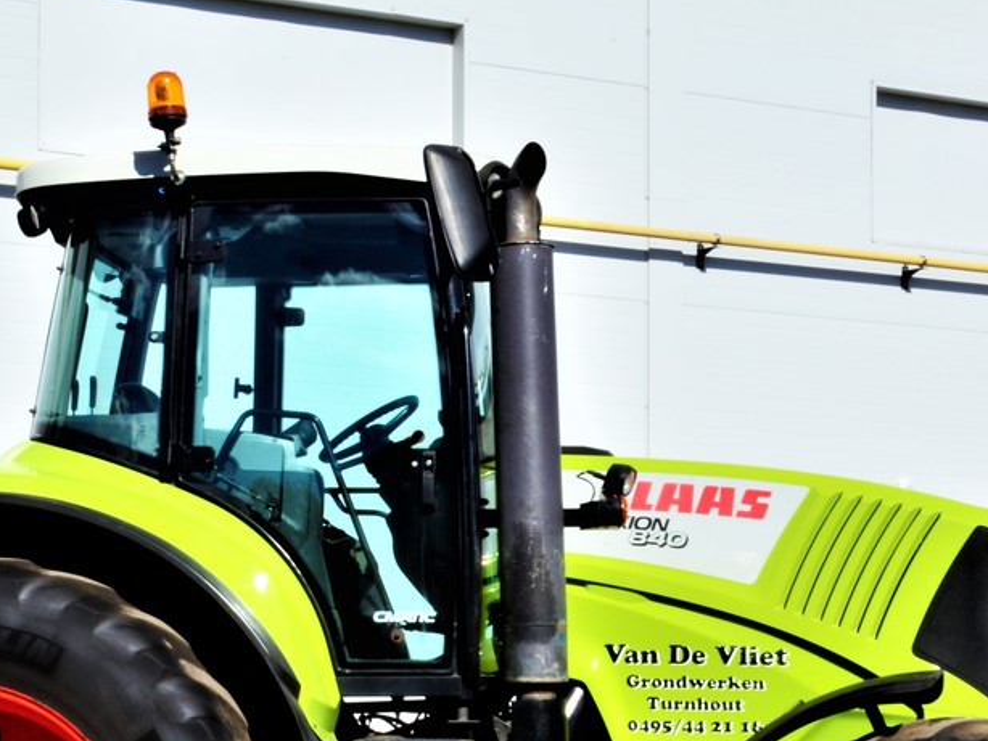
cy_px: 665
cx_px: 346
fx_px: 2570
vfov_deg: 16.2
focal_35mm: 90
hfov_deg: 21.7
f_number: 29
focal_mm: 30
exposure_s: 1/50
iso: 125
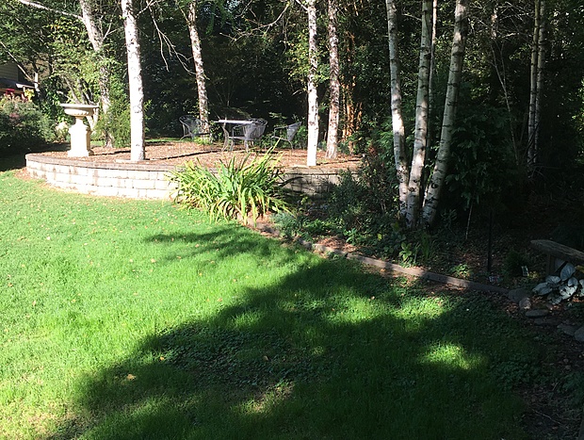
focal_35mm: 29
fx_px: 490
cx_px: 292
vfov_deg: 48.3
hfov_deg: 61.6
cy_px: 220
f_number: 2.2
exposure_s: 1/356
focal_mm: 4.15
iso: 25
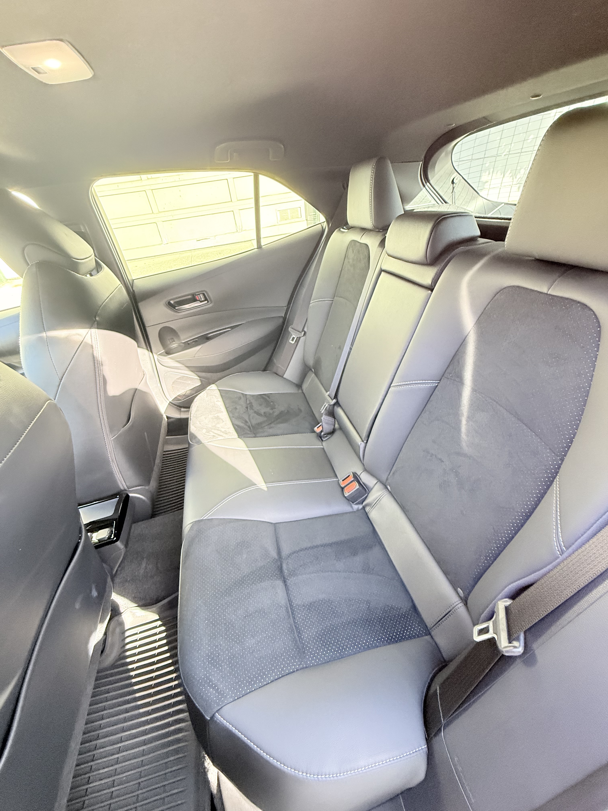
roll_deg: +6.1
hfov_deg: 85.7
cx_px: 304
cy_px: 406
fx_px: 328
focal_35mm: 14
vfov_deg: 102.1
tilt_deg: -38.4
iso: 320
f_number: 2.2
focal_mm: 2.22
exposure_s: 1/70
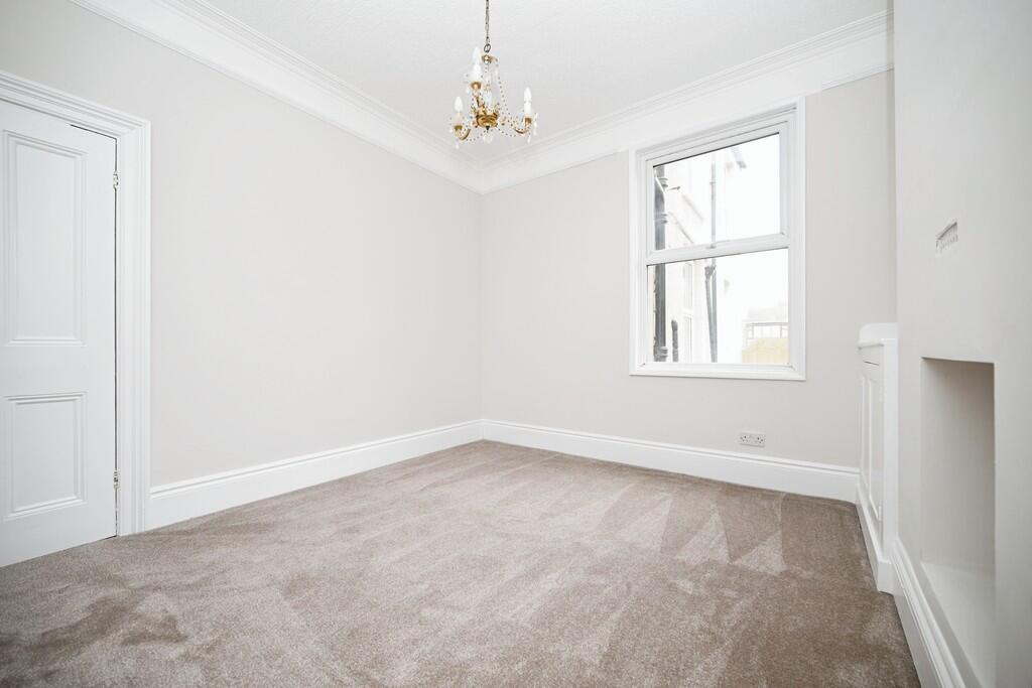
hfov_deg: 104.2
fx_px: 401
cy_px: 344
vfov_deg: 81.2
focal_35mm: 14
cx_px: 516
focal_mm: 14
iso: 200
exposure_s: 1/60
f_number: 4
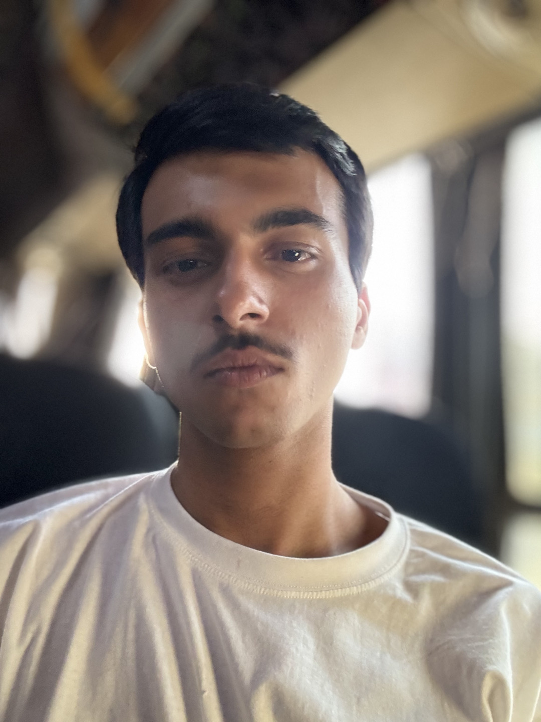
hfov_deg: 46.8
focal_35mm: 30
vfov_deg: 60.0
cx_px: 270
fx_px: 625
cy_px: 361
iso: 250
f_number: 1.9
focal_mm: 2.69
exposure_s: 1/60
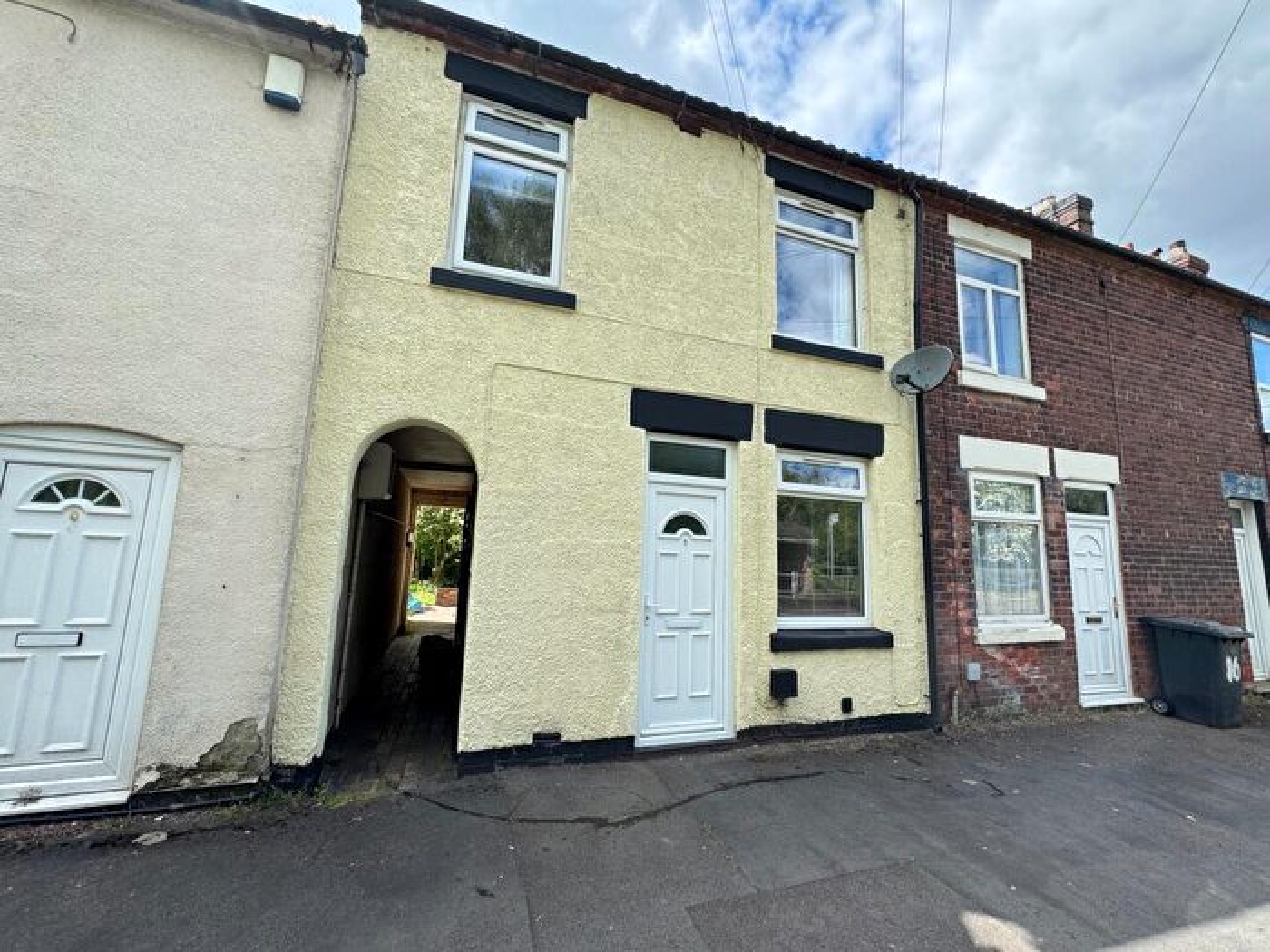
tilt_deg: +10.1
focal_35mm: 14
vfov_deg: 85.7
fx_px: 514
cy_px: 476
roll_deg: -1.2
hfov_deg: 102.1
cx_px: 635
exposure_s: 1/582
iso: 40
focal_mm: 2.22
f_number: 2.2
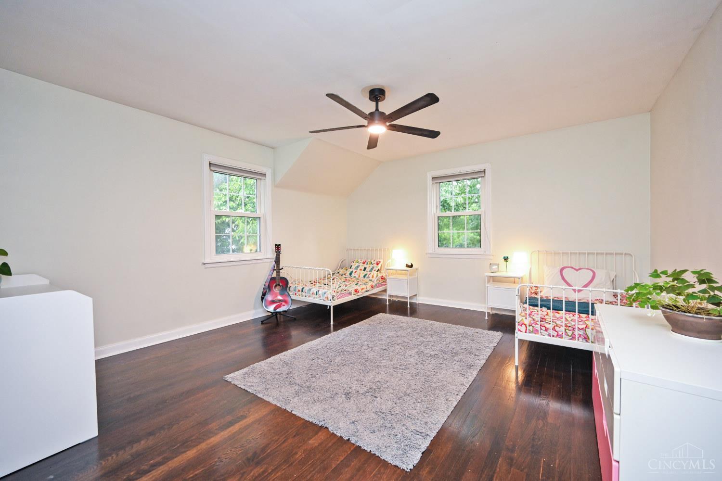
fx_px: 281
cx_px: 361
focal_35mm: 14
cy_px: 240
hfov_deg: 104.3
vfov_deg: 81.2
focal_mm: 14
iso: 640
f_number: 4
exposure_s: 1/60
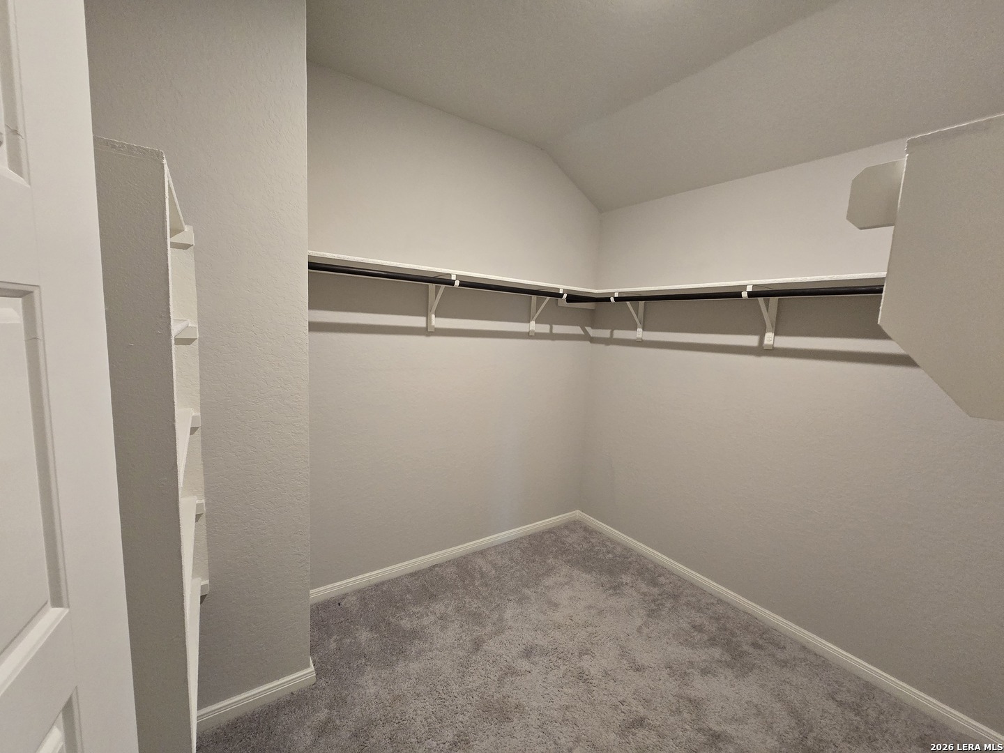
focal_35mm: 13
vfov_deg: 89.9
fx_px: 377
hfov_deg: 106.2
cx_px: 502
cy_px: 376
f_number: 2.2
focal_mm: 2.2
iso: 500
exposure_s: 1/60
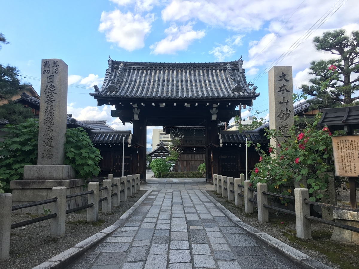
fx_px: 301
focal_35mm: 29
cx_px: 180
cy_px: 134
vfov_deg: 48.2
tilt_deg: +7.4
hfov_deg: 61.7
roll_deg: +0.2
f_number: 2.2
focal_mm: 4.15
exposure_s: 1/569
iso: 25
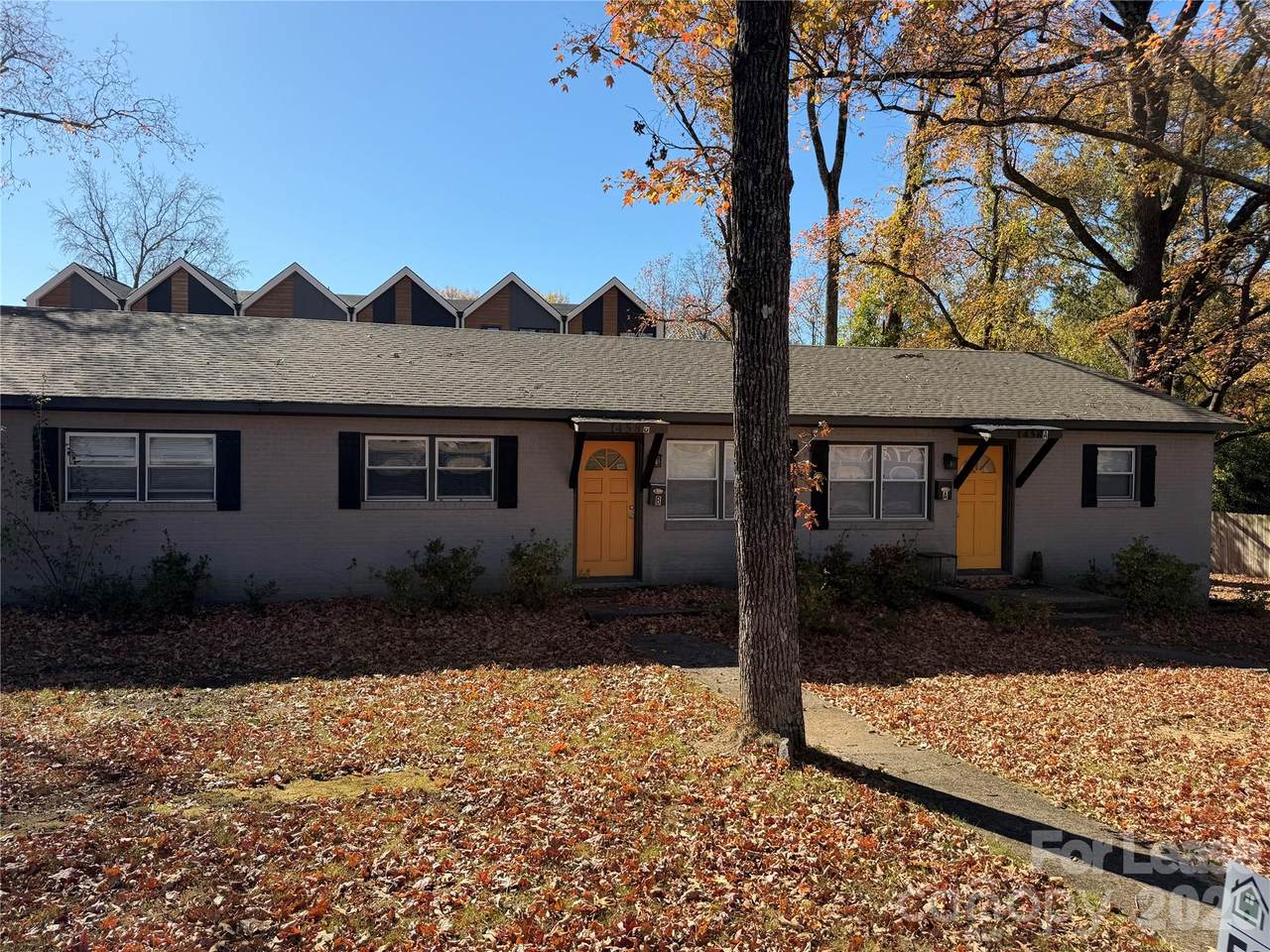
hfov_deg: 71.6
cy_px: 476
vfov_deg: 56.8
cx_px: 635
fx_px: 881
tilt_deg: -1.0
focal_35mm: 24
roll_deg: -0.7
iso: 80
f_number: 1.78
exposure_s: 1/2370
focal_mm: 6.76
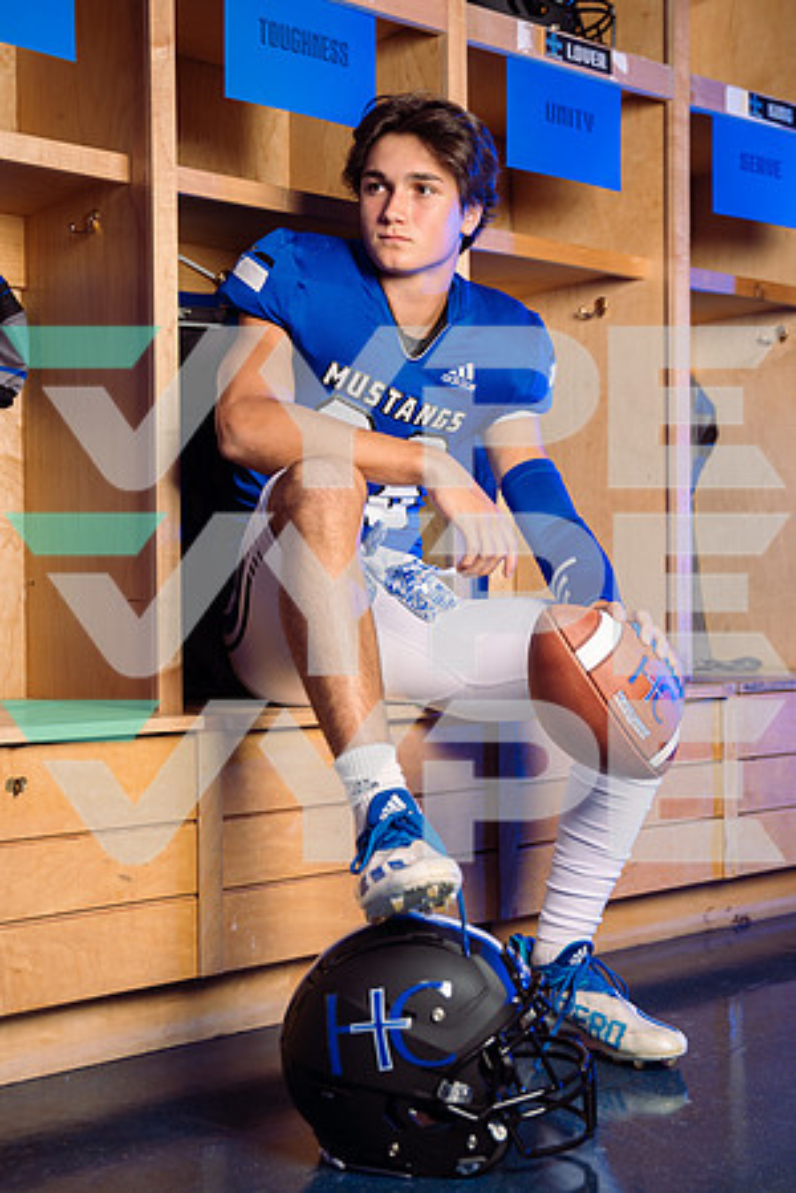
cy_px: 596
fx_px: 1526
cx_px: 398
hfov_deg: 29.2
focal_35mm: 46
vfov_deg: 42.7
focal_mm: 46
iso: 160
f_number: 3.5
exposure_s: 1/250
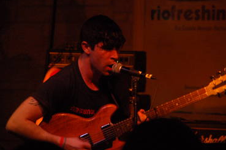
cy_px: 71
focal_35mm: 299
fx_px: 1872
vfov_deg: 4.6
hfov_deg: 6.9
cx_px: 114
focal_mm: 175
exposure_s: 1/40
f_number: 6
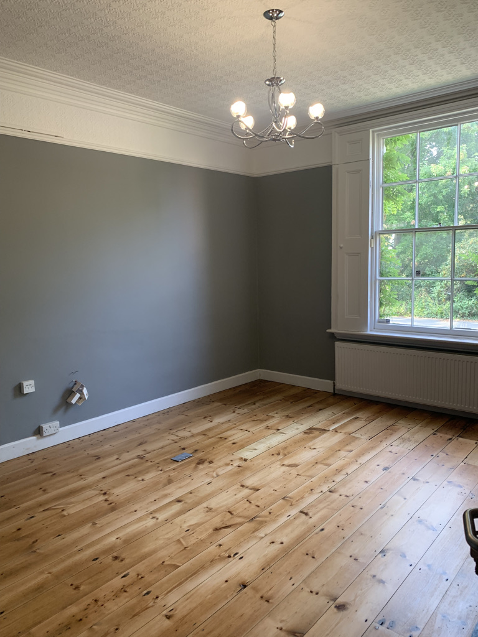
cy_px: 318
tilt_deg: -6.4
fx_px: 479
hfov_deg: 53.1
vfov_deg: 67.3
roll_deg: +1.9
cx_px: 239
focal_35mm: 26
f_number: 1.8
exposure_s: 1/50
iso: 80
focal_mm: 4.25
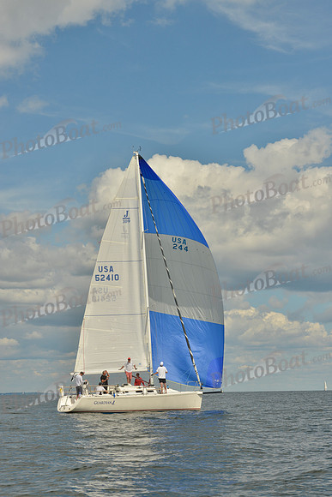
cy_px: 248
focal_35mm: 80
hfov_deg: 17.1
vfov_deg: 25.4
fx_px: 1106
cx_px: 166
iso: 200
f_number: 10
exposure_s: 1/1000
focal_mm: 80
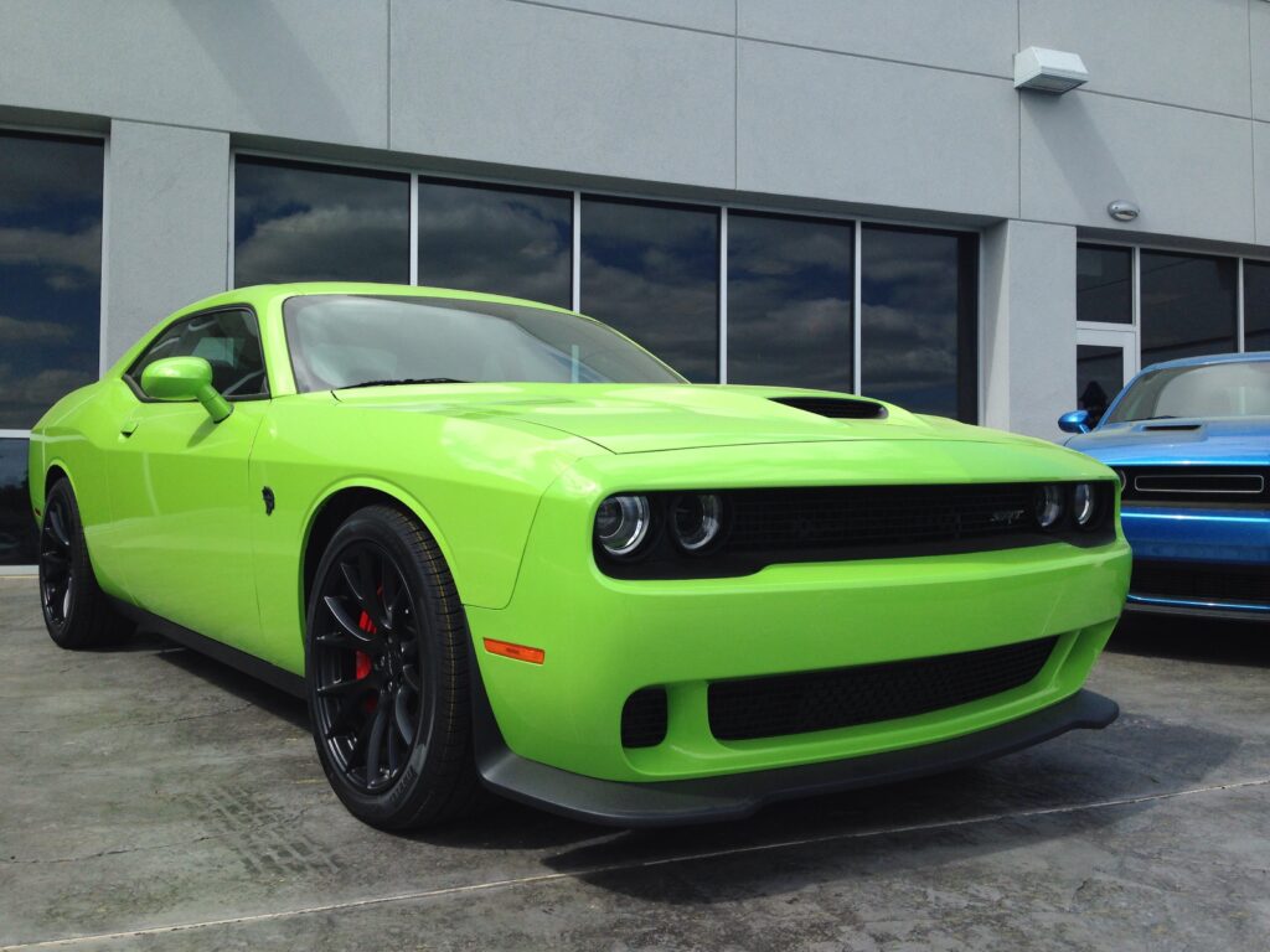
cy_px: 476
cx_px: 635
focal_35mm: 33
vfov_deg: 42.9
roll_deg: -0.8
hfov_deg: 55.4
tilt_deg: +2.2
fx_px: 1211
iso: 50
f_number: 2.4
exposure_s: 1/1232
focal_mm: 4.12
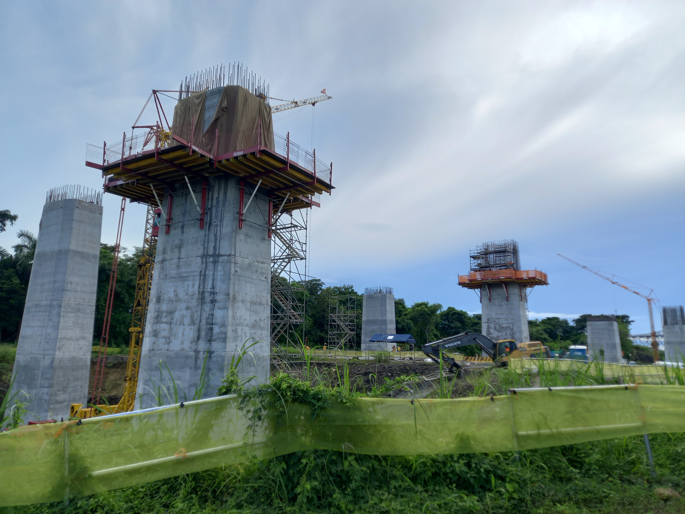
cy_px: 257
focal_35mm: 25
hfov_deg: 69.4
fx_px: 495
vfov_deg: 54.9
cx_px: 342
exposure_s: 1/260
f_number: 2
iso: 25
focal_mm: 4.6
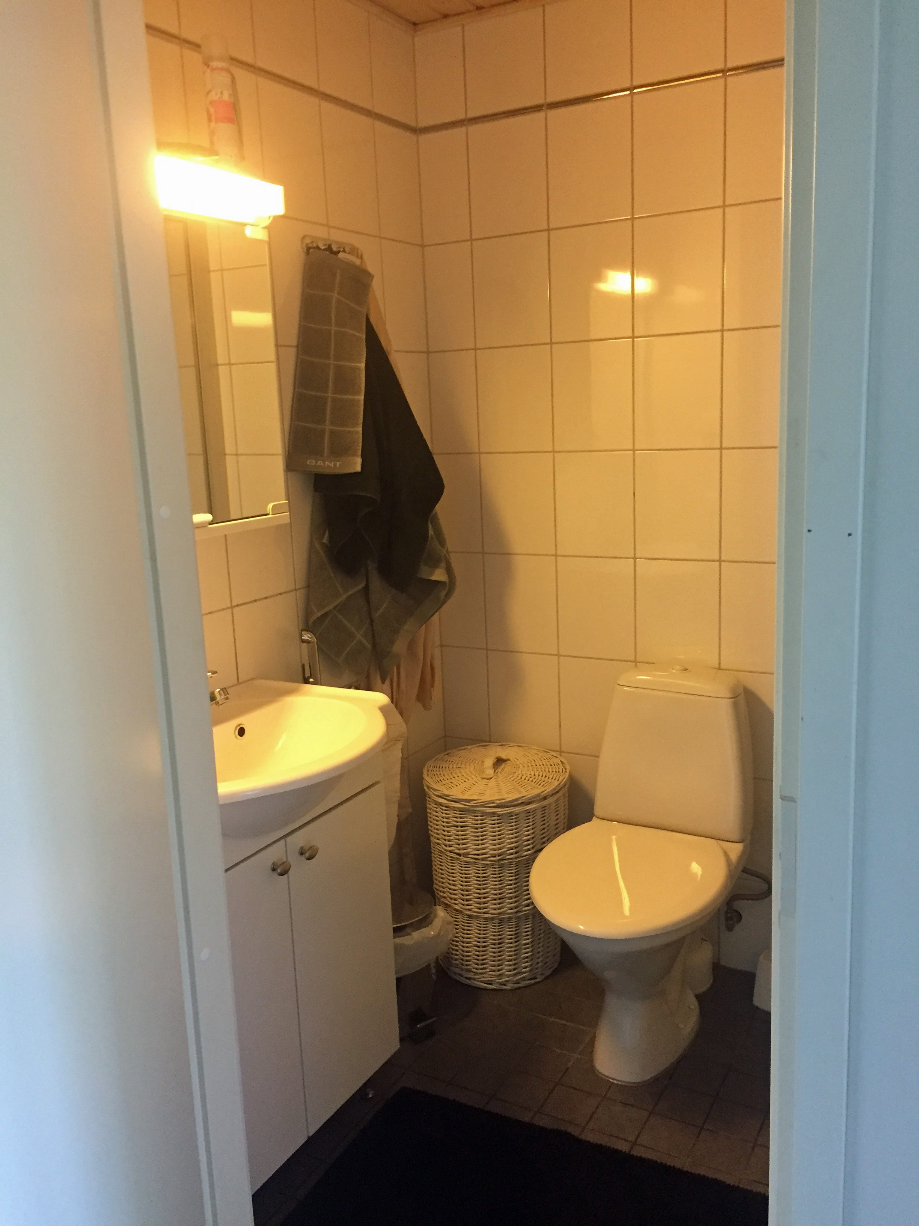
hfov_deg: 48.2
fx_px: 1027
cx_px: 460
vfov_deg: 61.7
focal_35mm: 29
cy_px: 613
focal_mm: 4.15
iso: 250
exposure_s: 1/33
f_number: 2.2
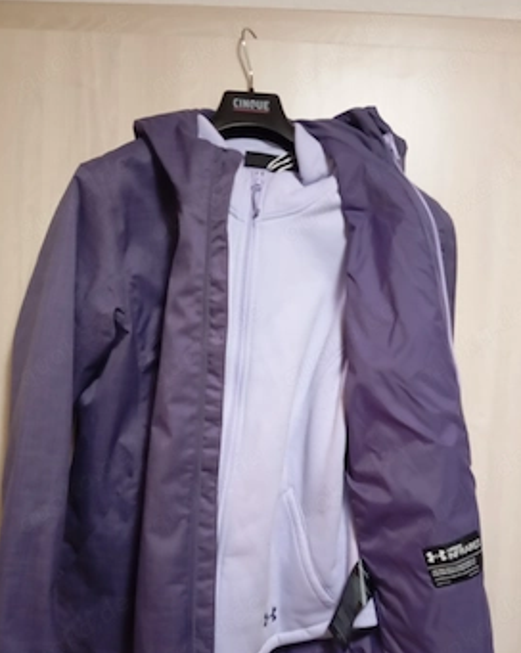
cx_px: 276
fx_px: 618
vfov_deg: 55.5
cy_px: 372
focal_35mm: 32
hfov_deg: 45.7
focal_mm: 4.22
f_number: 1.8
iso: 3187
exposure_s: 1/25
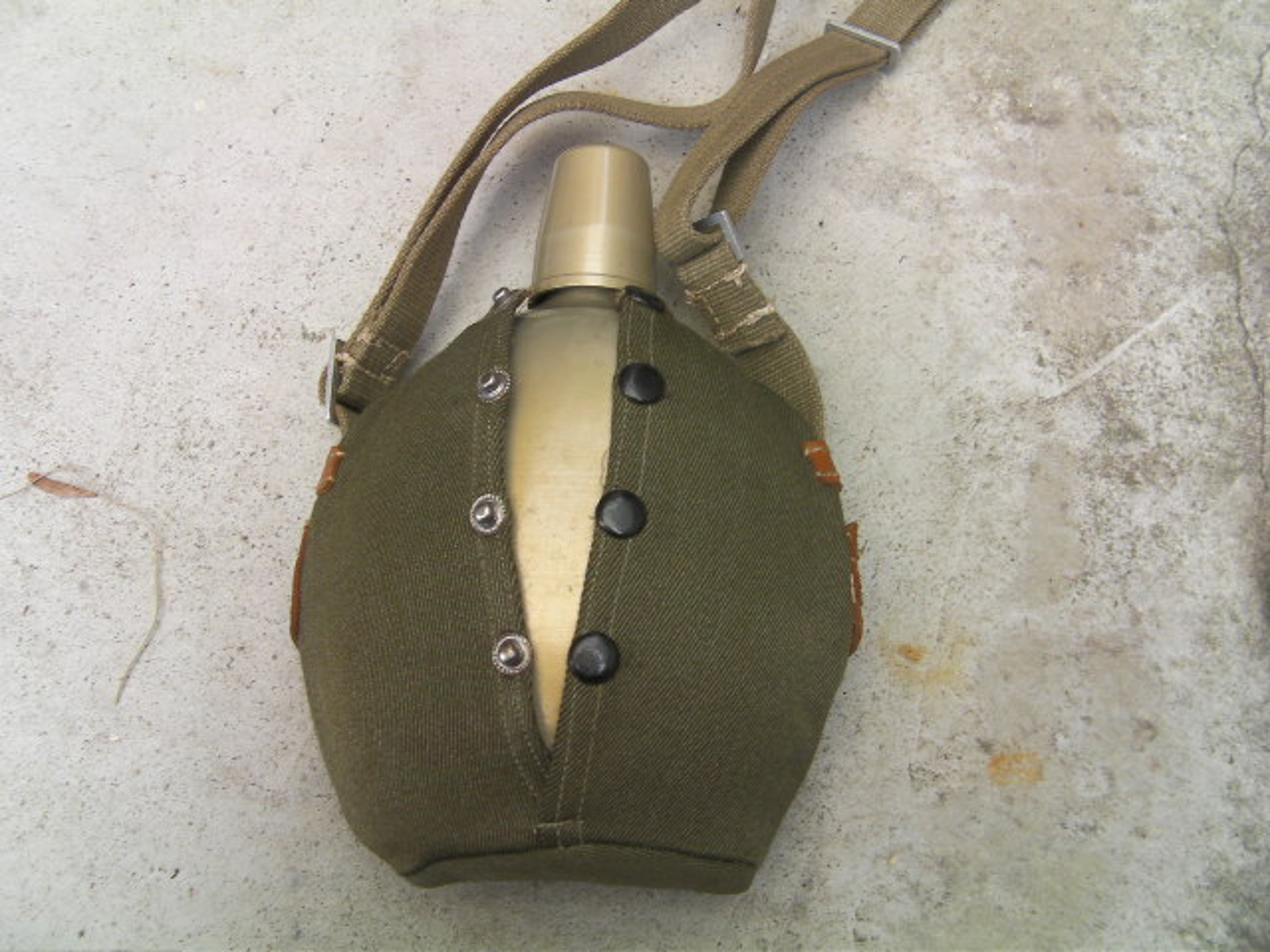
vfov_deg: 37.7
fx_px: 1394
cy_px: 476
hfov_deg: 49.0
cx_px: 635
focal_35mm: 38
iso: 50
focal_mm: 6.8
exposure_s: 1/53.2
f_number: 3.5
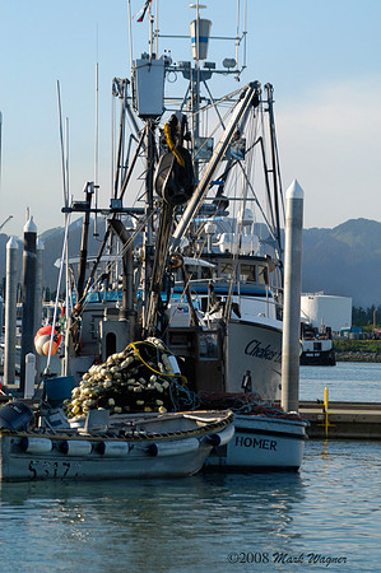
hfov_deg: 9.1
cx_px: 190
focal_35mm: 150
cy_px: 286
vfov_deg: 13.7
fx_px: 2387
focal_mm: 100
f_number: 7.1
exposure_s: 1/800
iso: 400
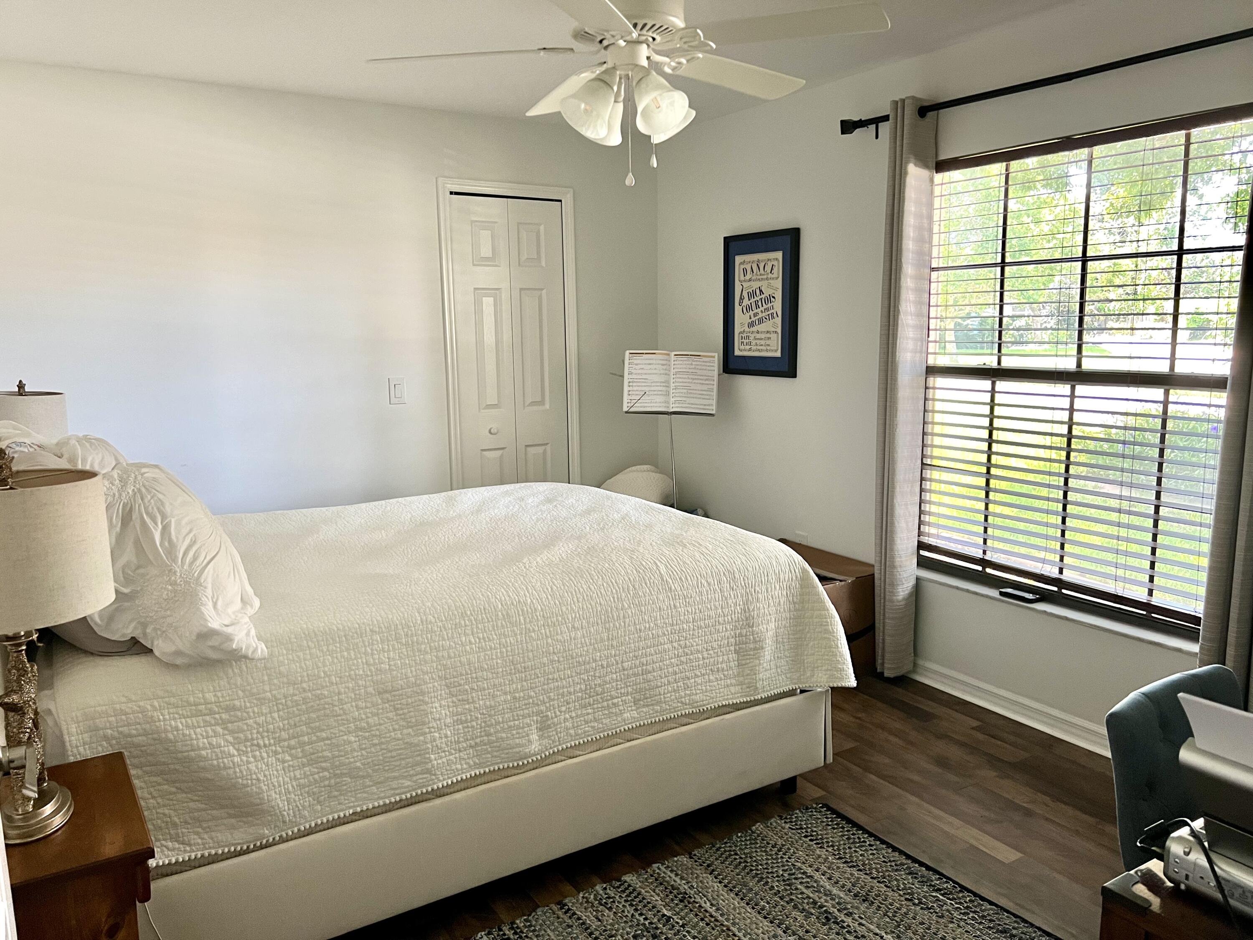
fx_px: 941
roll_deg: +0.5
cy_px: 470
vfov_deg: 53.1
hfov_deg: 67.3
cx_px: 626
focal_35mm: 26
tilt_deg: -9.5
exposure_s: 1/60
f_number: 1.5
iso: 200
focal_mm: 5.7
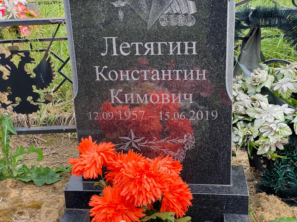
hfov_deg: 36.8
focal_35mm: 52
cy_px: 111
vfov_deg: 28.0
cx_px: 148
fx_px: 446
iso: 20
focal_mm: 6
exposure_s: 1/390
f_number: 2
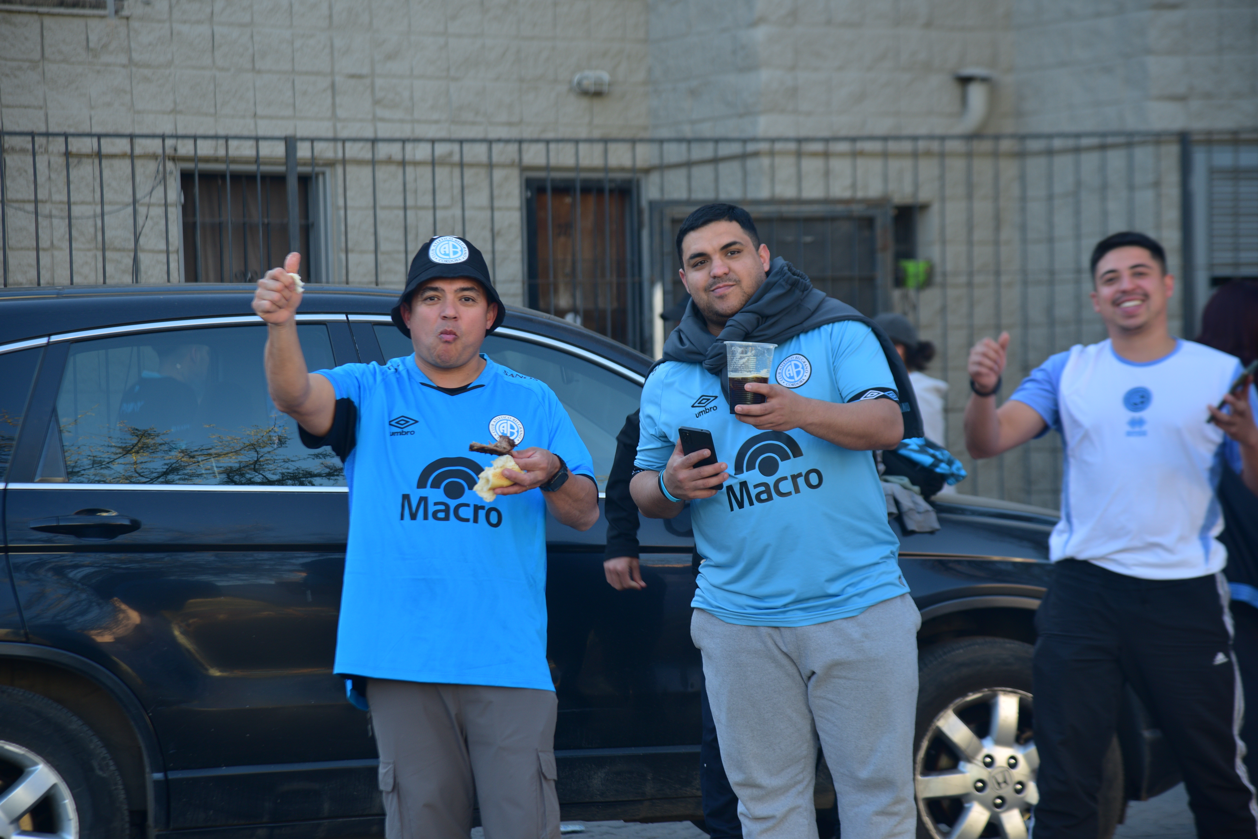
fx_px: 4193
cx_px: 629
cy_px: 420
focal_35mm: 120
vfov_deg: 11.4
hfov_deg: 17.1
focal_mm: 120
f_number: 5
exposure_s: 1/100
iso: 125
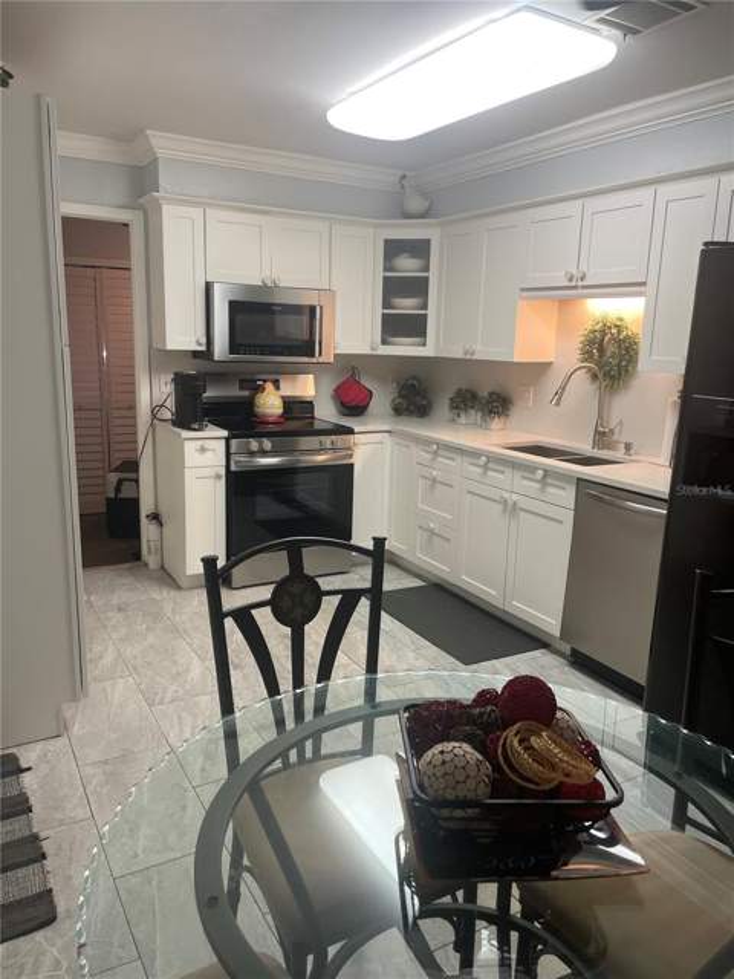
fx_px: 735
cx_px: 367
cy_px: 490
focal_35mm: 26
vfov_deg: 67.3
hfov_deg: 53.1
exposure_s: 1/60
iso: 64
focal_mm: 4.2
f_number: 1.6
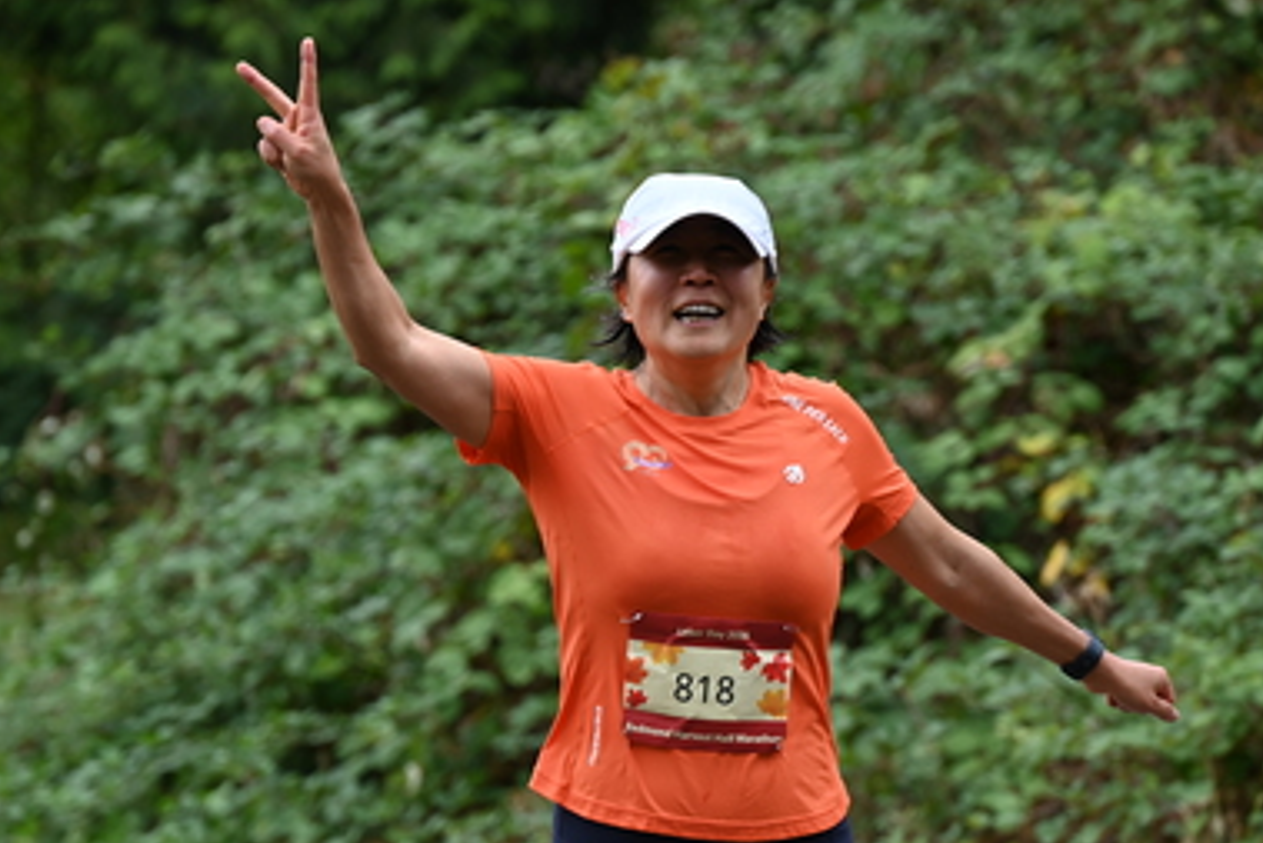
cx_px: 610
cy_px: 571
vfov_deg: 4.7
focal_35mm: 290
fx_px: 10178
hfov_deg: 7.1
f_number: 6.3
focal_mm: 200
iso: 400
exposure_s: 1/400
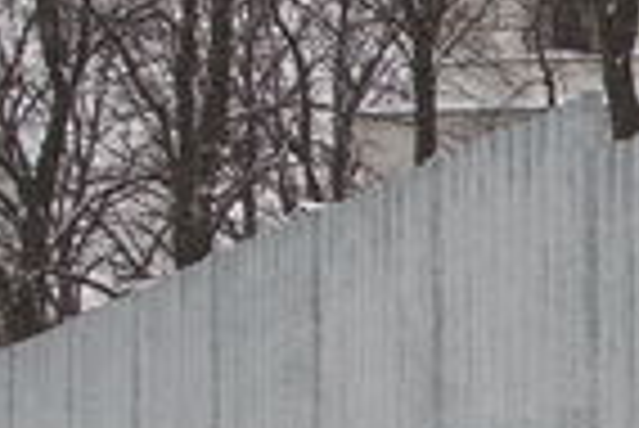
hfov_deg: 7.5
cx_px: 1224
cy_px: 399
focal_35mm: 266
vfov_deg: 5.2
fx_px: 4726
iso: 100
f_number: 5
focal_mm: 28
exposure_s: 1/100
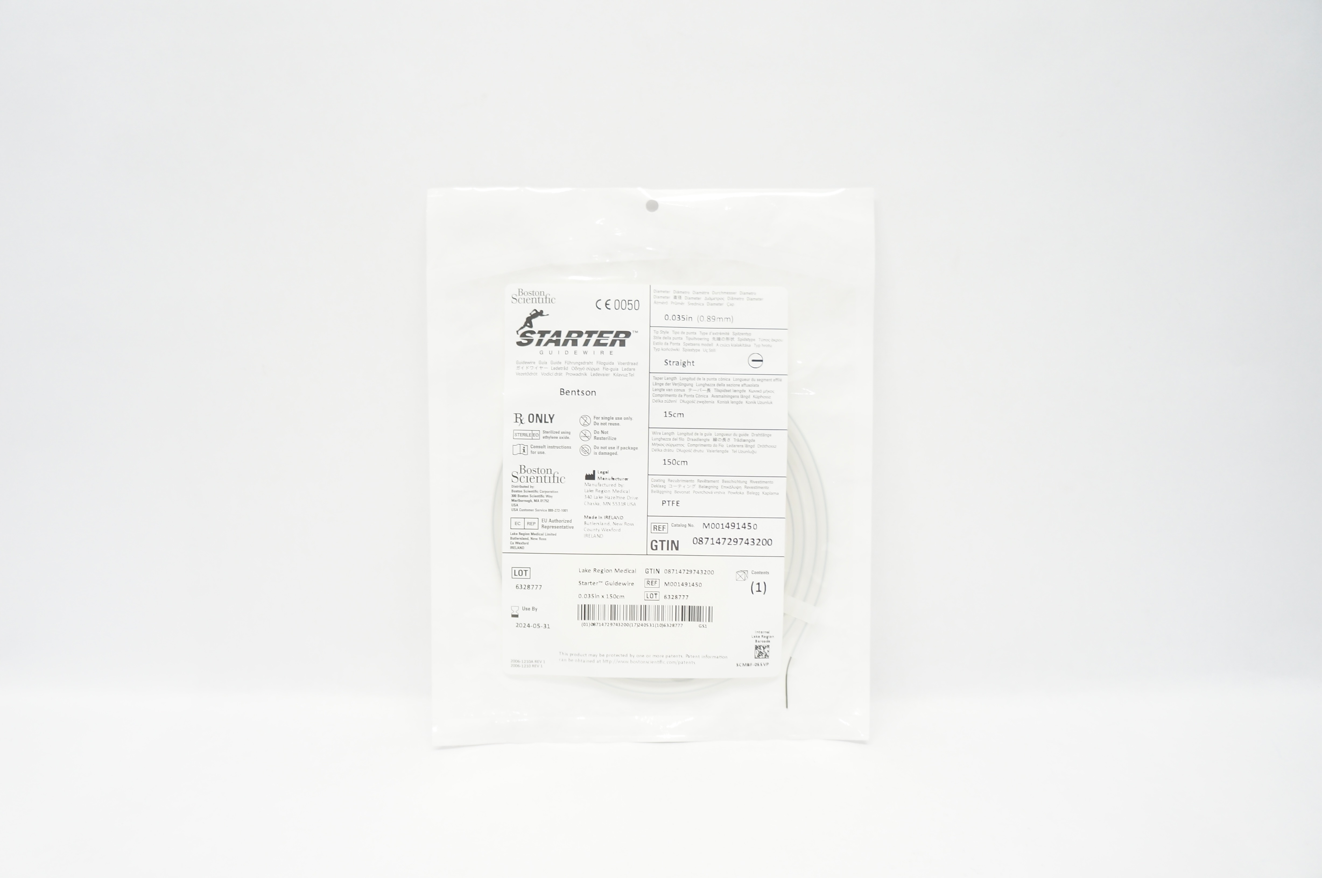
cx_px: 661
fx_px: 990
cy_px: 439
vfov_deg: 47.8
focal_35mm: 27
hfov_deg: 67.4
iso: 400
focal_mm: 18
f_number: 3.5
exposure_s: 1/80
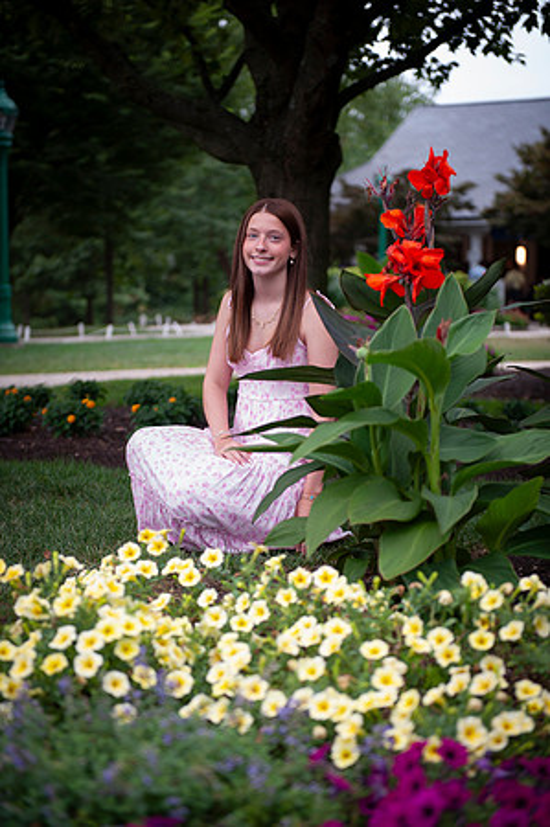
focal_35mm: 70
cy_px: 414
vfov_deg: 28.9
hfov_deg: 19.4
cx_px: 275
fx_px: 1608
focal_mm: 70
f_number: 2.8
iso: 100
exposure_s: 1/125
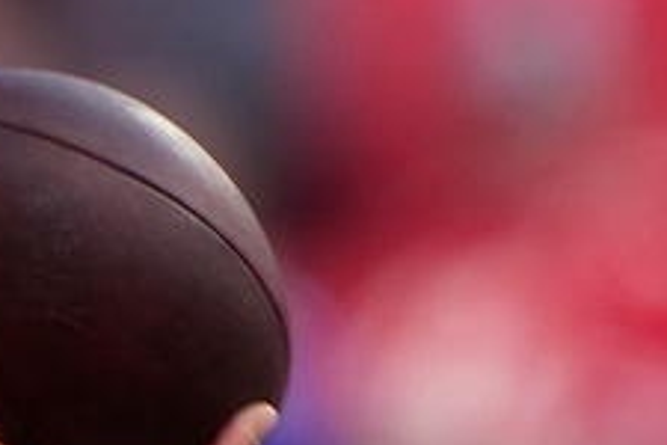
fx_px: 50558
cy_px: 863
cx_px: 999
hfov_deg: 0.8
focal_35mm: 2729
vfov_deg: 0.5
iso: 800
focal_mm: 600
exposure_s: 1/2000
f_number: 4
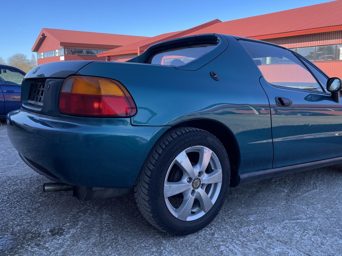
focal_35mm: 31
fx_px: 306
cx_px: 197
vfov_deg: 45.3
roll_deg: +0.1
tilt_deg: -7.6
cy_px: 113
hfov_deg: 58.1
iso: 32
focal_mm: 4.2
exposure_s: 1/849
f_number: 1.6
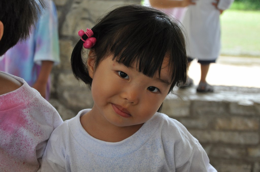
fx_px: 519
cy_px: 86
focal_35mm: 72
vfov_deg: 18.9
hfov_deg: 28.1
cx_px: 130
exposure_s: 1/100
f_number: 5
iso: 800
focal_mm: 48
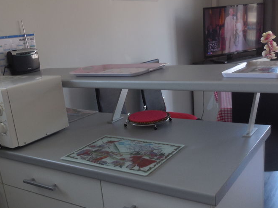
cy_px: 129
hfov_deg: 49.0
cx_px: 133
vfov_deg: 37.5
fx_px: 305
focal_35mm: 38
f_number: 3.1
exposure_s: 1/40
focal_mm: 4.5
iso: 125
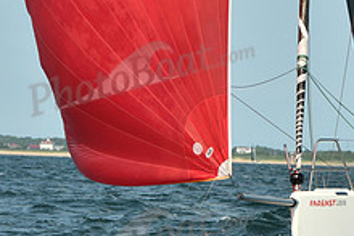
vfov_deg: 2.7
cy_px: 136
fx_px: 5048
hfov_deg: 4.0
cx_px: 340
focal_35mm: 513
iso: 320
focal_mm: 195
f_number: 10
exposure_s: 1/1250
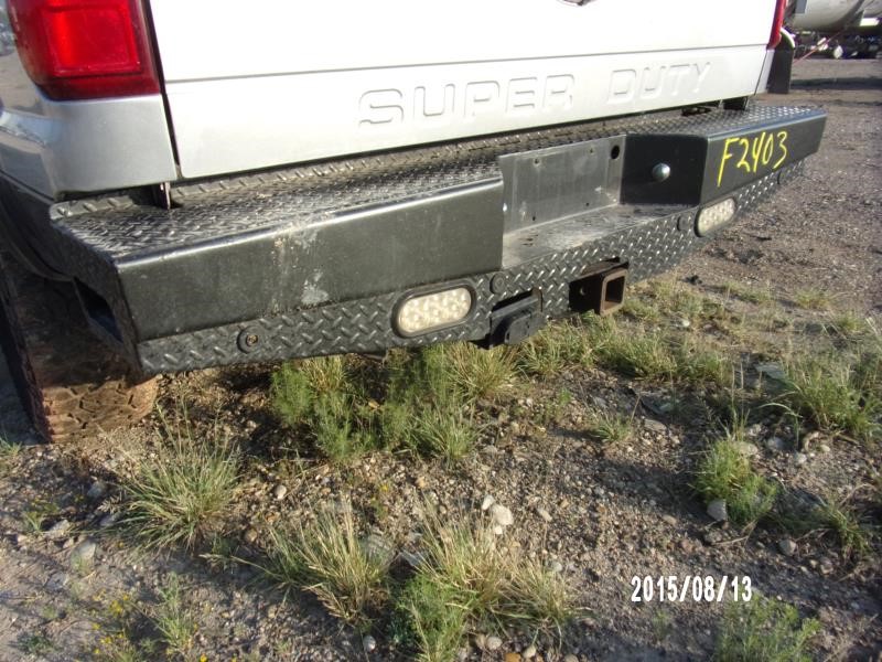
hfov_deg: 71.6
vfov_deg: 56.8
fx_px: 612
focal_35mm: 24
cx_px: 441
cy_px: 331
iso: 80
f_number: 3.3
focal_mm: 4.3
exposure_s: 1/640
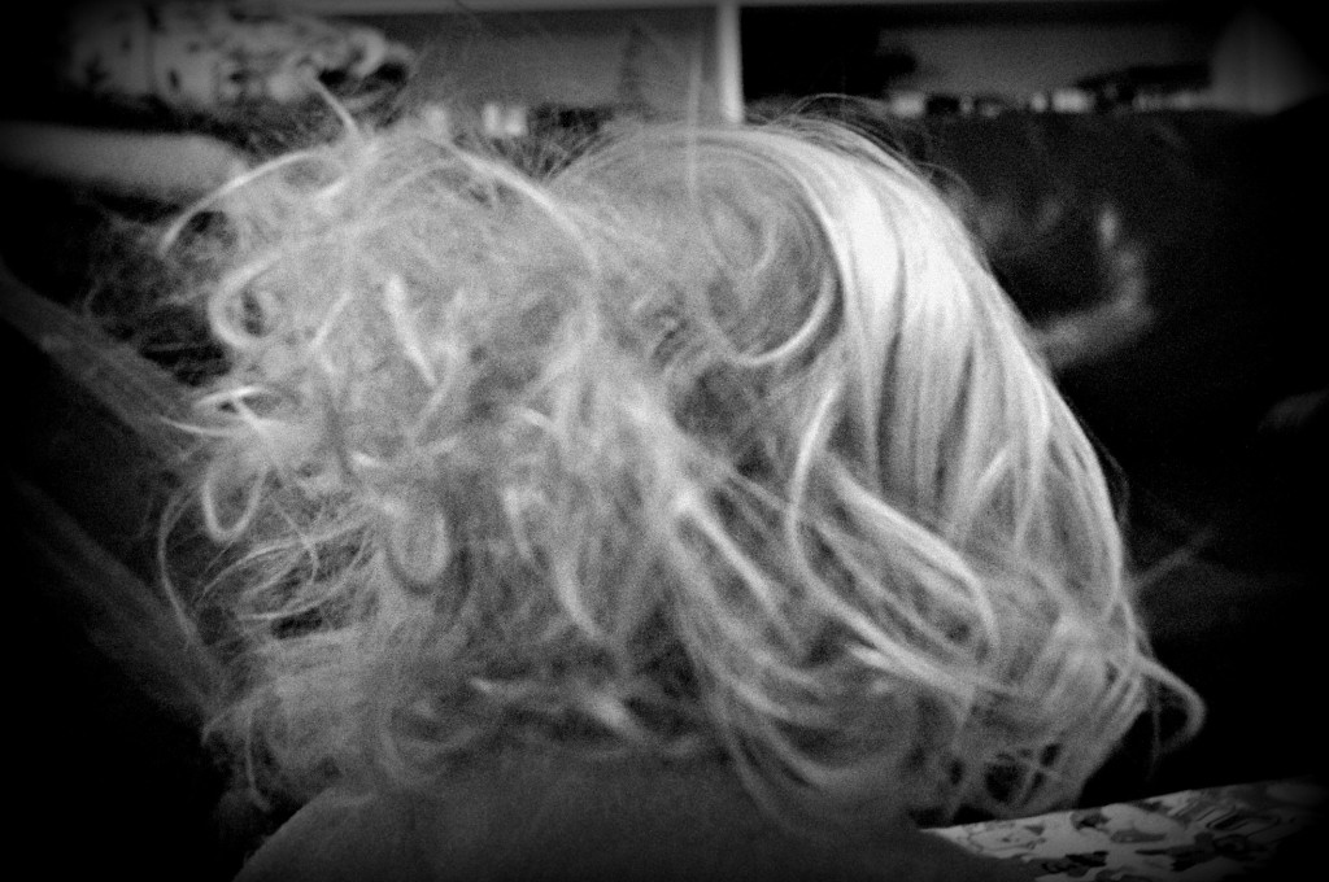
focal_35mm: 39
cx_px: 664
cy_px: 441
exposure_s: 1/50
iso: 12800
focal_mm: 26.25
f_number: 5
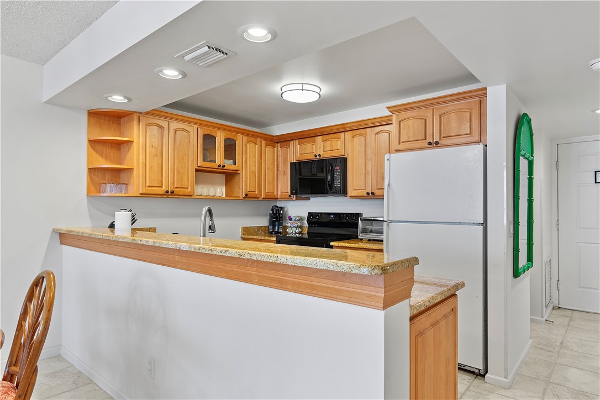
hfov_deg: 81.2
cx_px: 300
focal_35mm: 21
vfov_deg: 59.5
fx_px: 350
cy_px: 200
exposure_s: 1/8
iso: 320
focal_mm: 14
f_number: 6.3
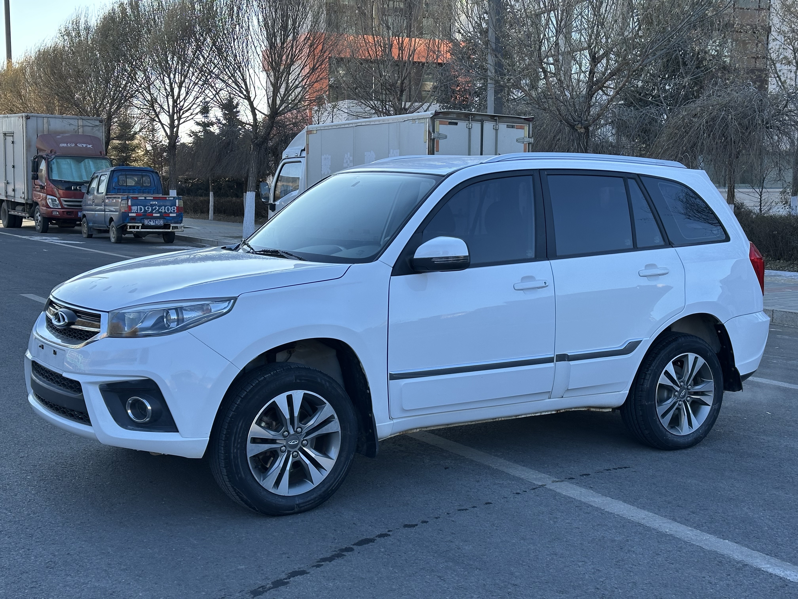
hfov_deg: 39.7
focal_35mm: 48
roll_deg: -0.2
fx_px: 1107
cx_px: 399
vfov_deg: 30.3
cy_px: 300
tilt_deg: -6.8
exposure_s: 1/980
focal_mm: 6.86
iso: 64
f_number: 1.78
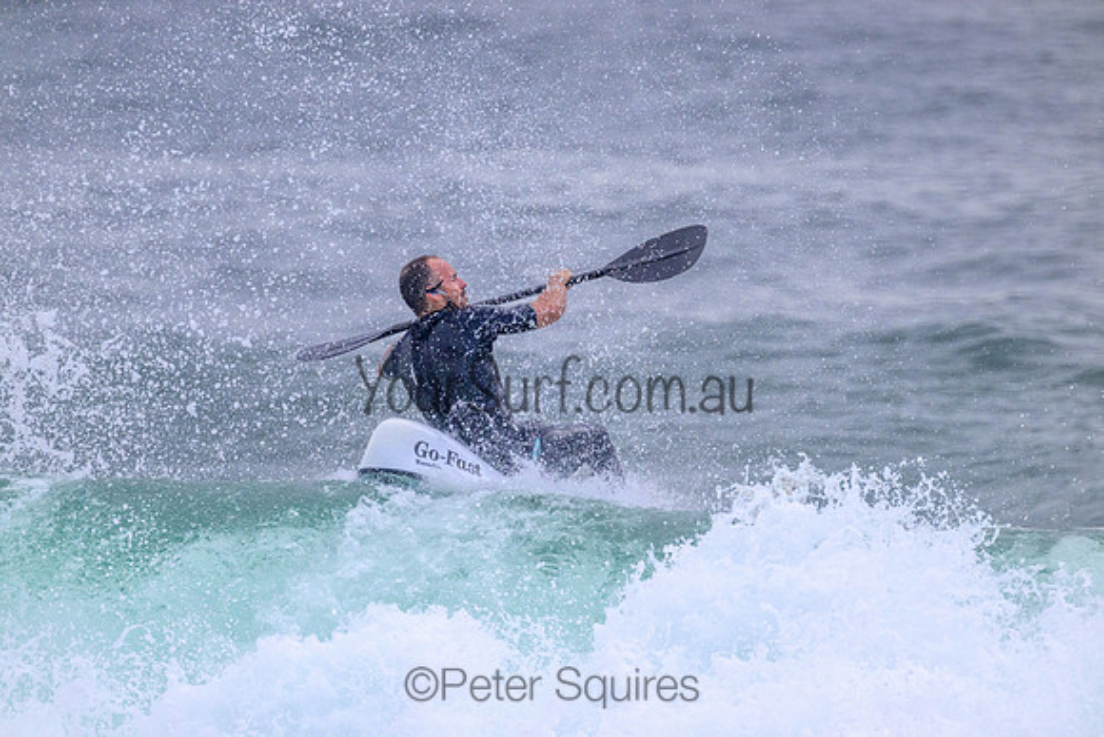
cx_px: 552
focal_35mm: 800
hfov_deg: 2.6
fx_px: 24538
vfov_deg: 1.7
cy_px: 368
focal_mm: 800
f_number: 11
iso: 1800
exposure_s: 1/1600
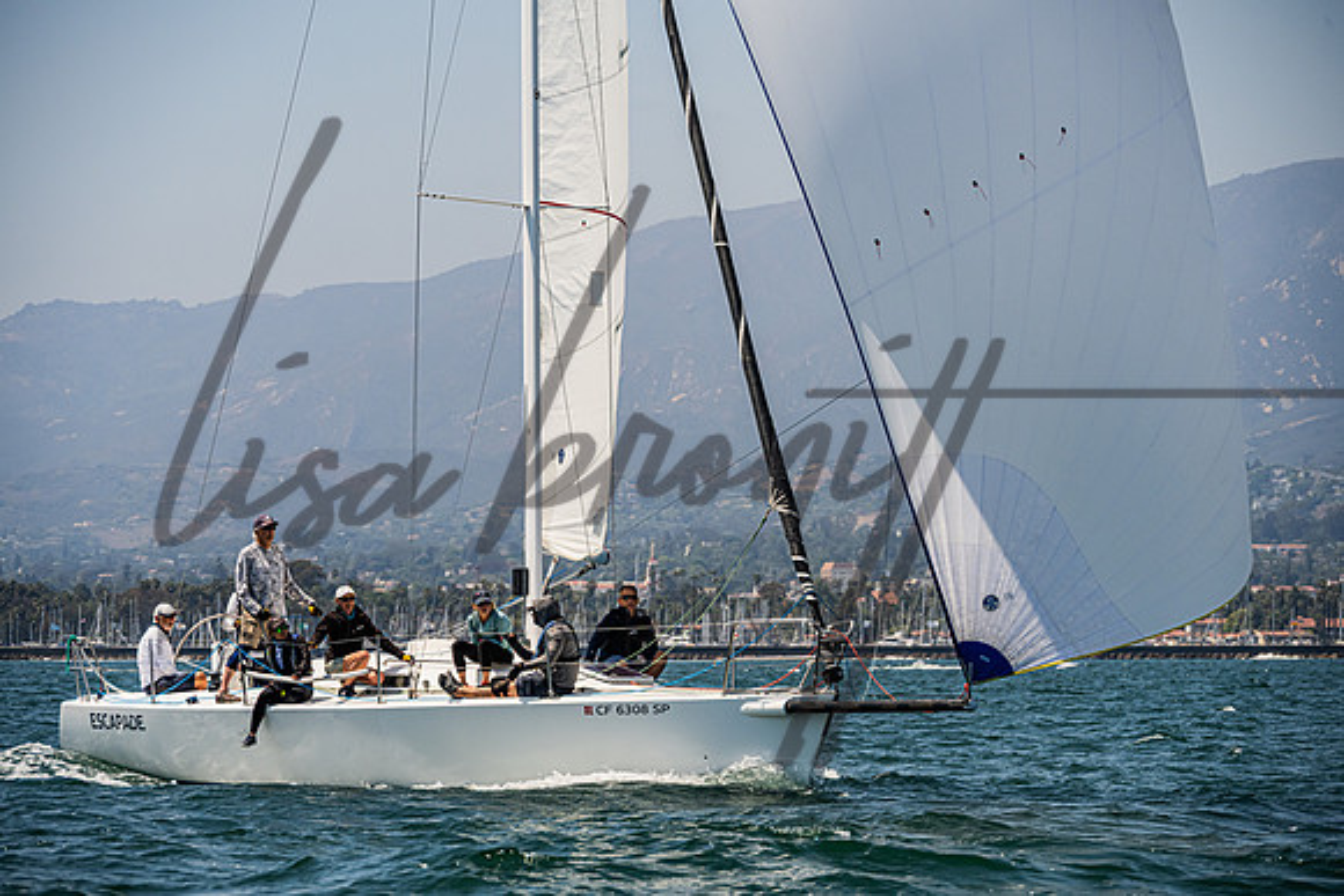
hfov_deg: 10.9
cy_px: 448
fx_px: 7056
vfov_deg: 7.3
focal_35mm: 189
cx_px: 672
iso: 500
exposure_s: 1/2500
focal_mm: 185
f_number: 8
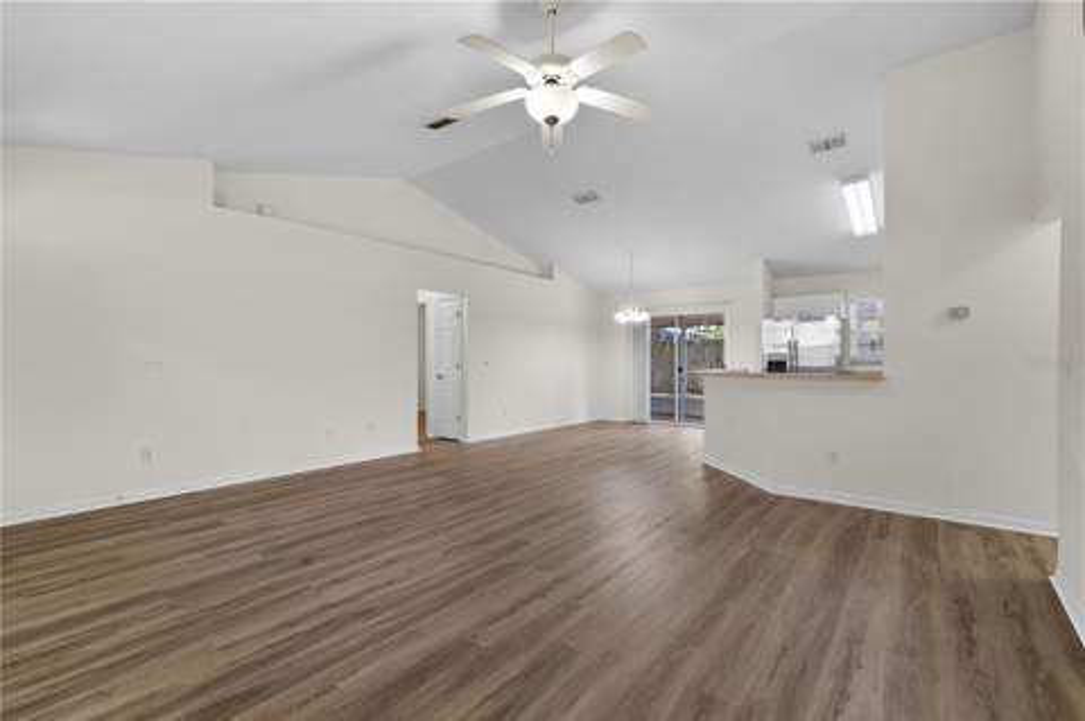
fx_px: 452
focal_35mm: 15
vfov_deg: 77.2
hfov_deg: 100.4
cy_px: 360
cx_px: 542
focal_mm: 15
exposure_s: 1.6
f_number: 9
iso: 200
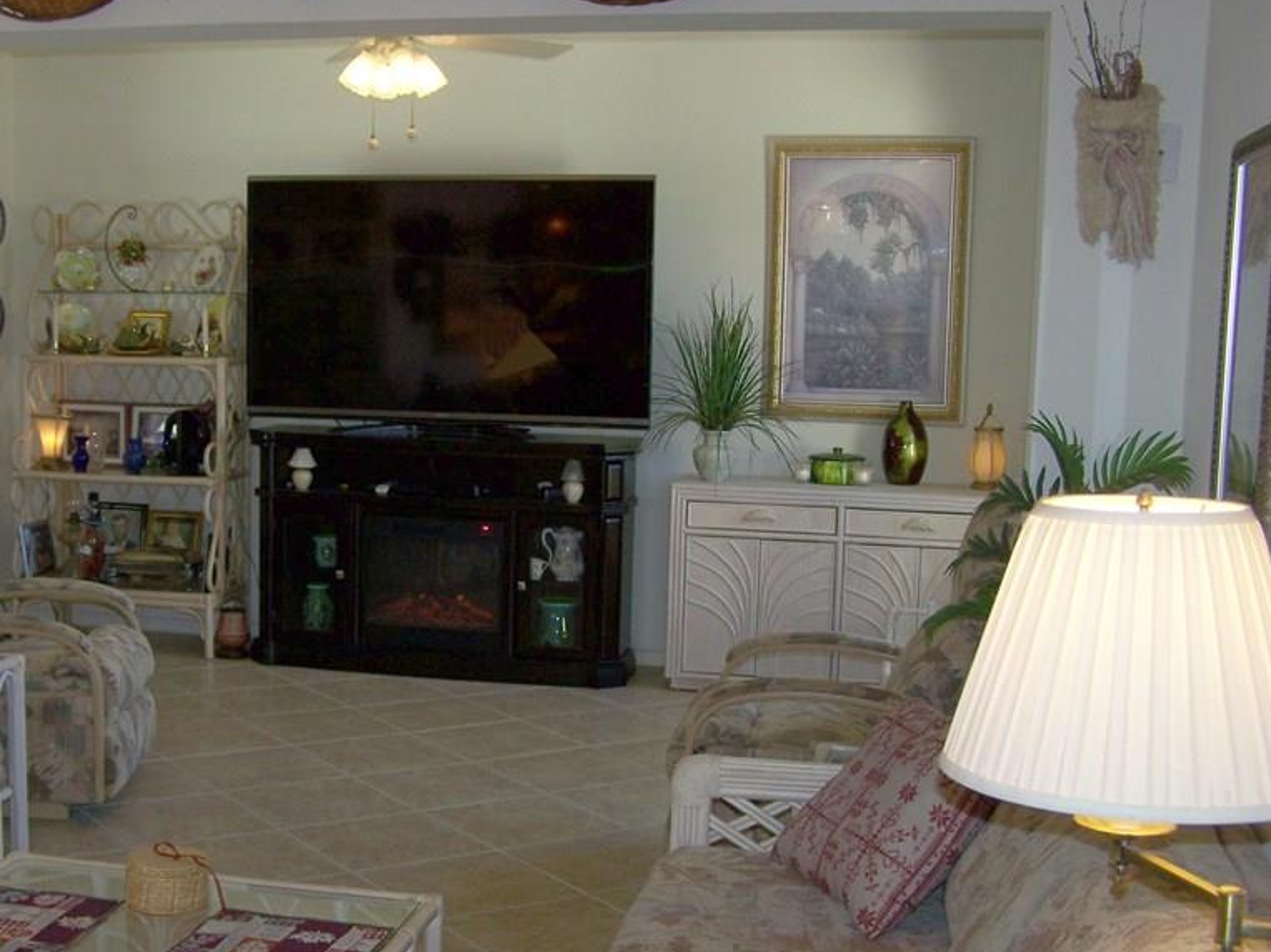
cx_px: 440
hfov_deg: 37.2
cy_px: 511
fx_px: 1872
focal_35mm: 51
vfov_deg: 28.5
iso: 80
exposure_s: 1/60
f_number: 2.8
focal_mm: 6.3
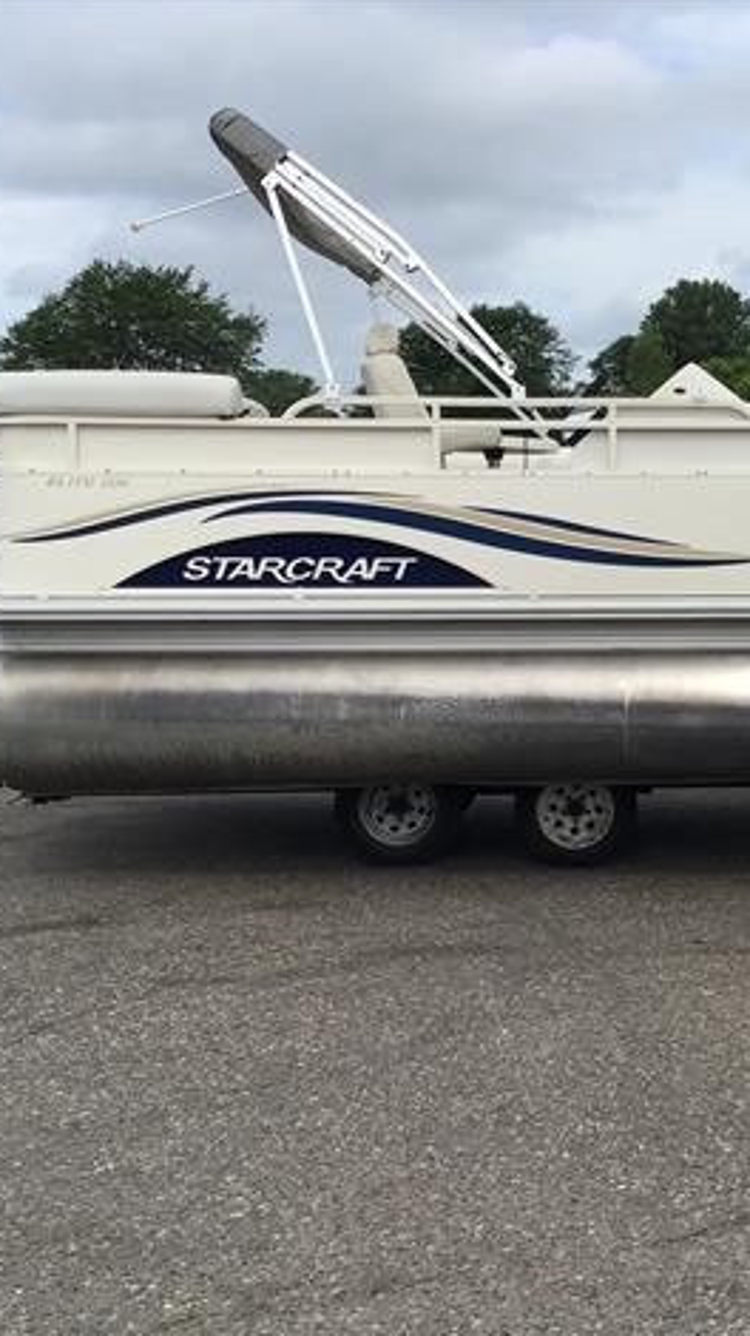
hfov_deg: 25.0
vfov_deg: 44.6
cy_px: 674
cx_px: 707
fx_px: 1628
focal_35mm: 46
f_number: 2.4
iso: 25
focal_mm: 3.3
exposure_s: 1/1087
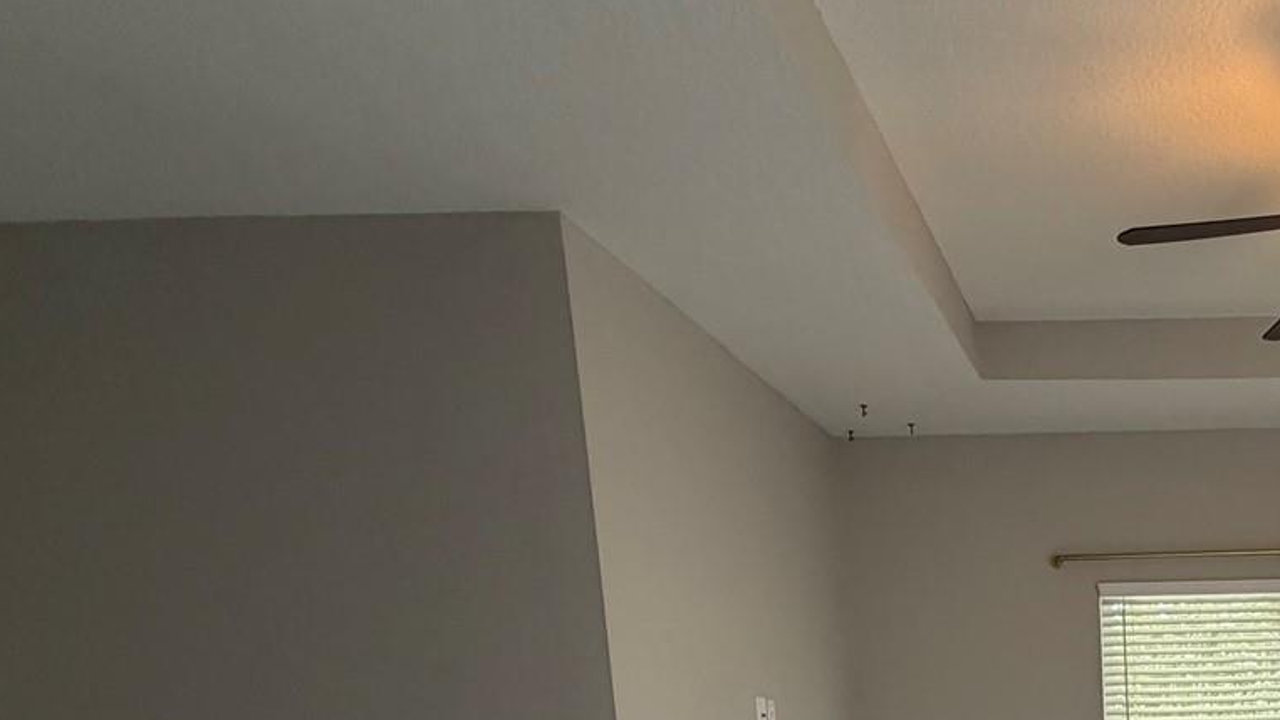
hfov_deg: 52.0
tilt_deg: -8.8
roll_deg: +1.6
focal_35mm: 32
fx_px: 1086
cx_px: 1203
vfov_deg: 30.5
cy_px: 884
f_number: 2.2
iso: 250
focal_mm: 2.22
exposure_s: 1/121
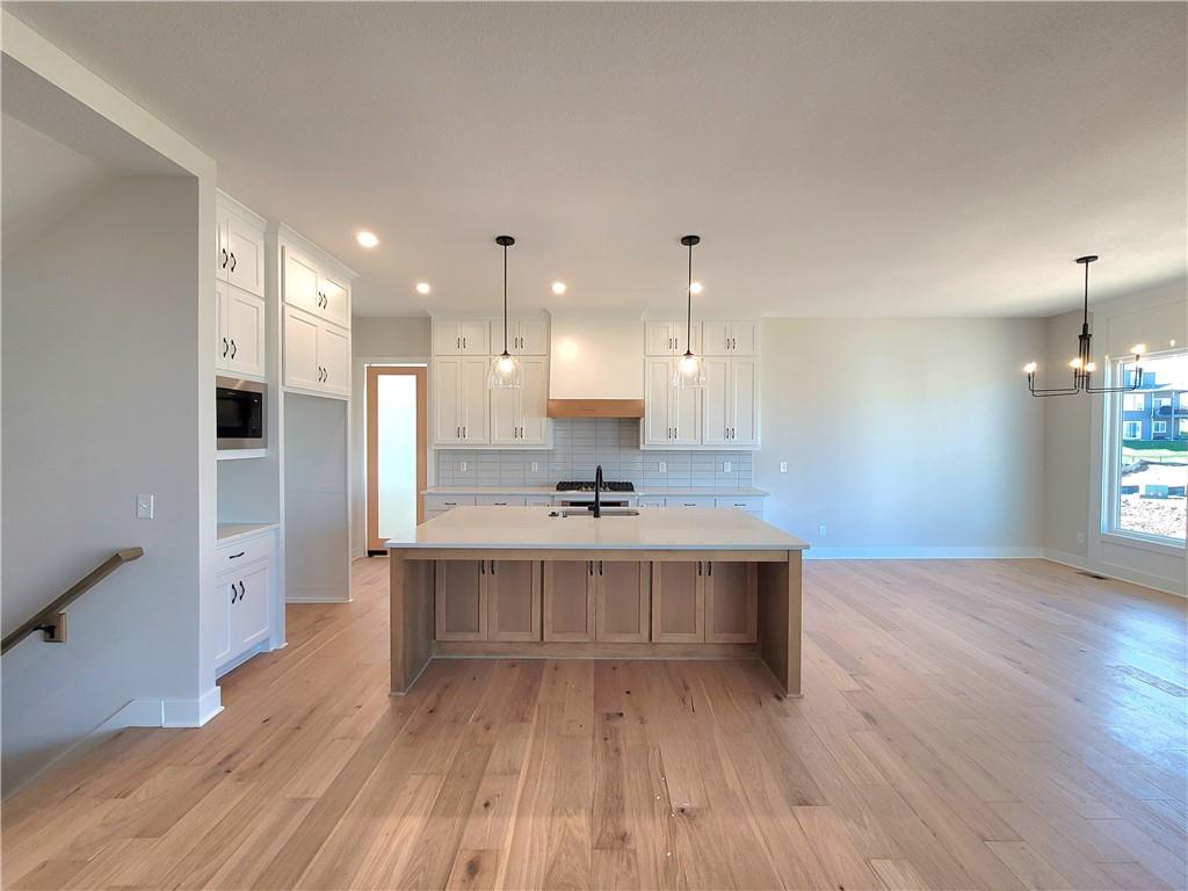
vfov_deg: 89.9
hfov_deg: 106.2
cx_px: 594
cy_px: 446
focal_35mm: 13
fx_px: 446
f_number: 2.2
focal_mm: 2.2
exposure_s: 1/120
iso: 125
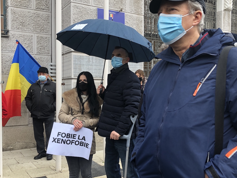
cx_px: 109
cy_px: 97
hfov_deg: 48.9
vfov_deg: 37.7
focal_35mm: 38
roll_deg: +2.3
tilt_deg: +0.2
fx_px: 260
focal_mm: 3.99
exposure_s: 1/120
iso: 32
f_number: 1.8
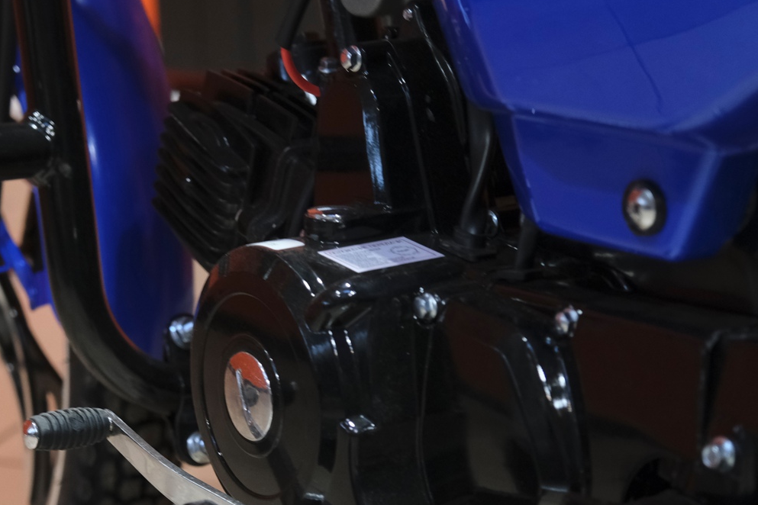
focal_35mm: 108
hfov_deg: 18.8
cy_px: 360
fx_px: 2274
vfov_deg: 12.7
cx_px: 197
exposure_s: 1/100
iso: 1600
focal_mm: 44.7
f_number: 4
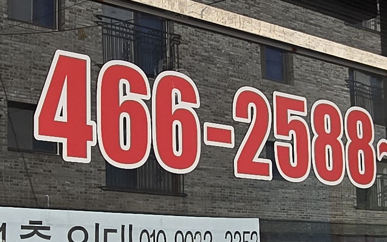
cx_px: 219
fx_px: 791
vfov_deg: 17.4
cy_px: 150
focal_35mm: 75
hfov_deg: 27.5
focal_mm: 2.2
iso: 50
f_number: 2.2
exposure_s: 1/794
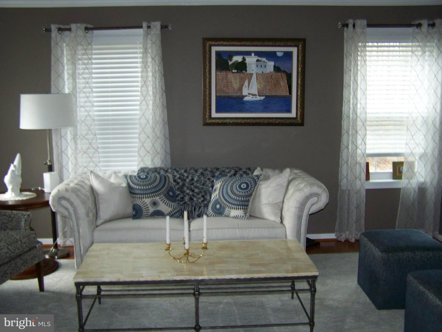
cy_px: 166
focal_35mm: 38
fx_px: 485
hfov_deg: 49.0
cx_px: 221
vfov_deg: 37.7
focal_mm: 6.3
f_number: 2.8
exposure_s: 1/30
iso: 200
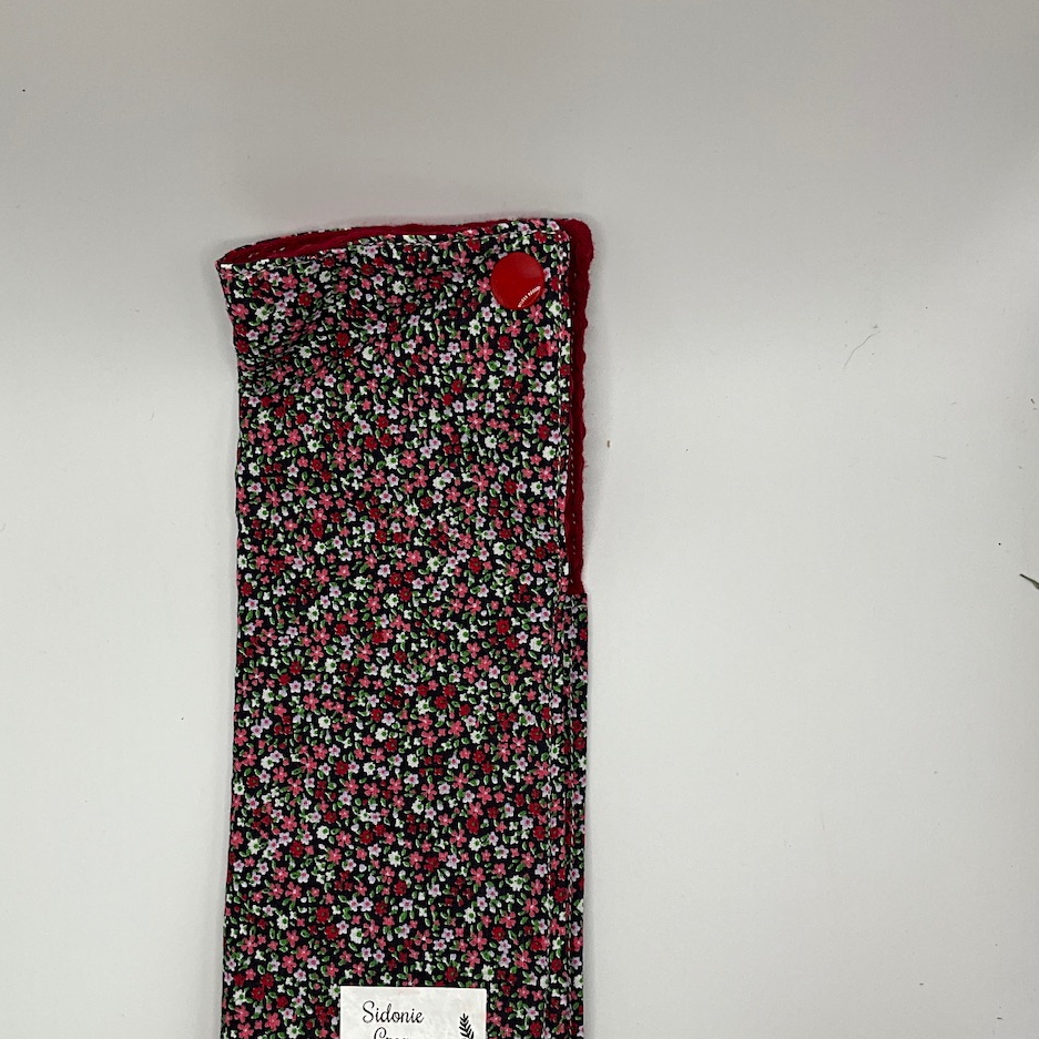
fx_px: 1189
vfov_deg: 47.0
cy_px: 609
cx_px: 512
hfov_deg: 47.2
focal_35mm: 35
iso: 25
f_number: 1.8
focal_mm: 3
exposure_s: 1/312
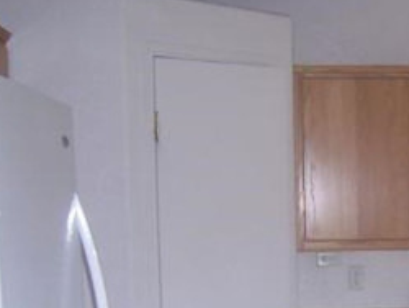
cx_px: 420
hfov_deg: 20.5
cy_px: 349
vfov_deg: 15.6
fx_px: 1088
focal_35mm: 92
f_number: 2.8
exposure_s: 1/60
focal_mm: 6.2
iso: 80
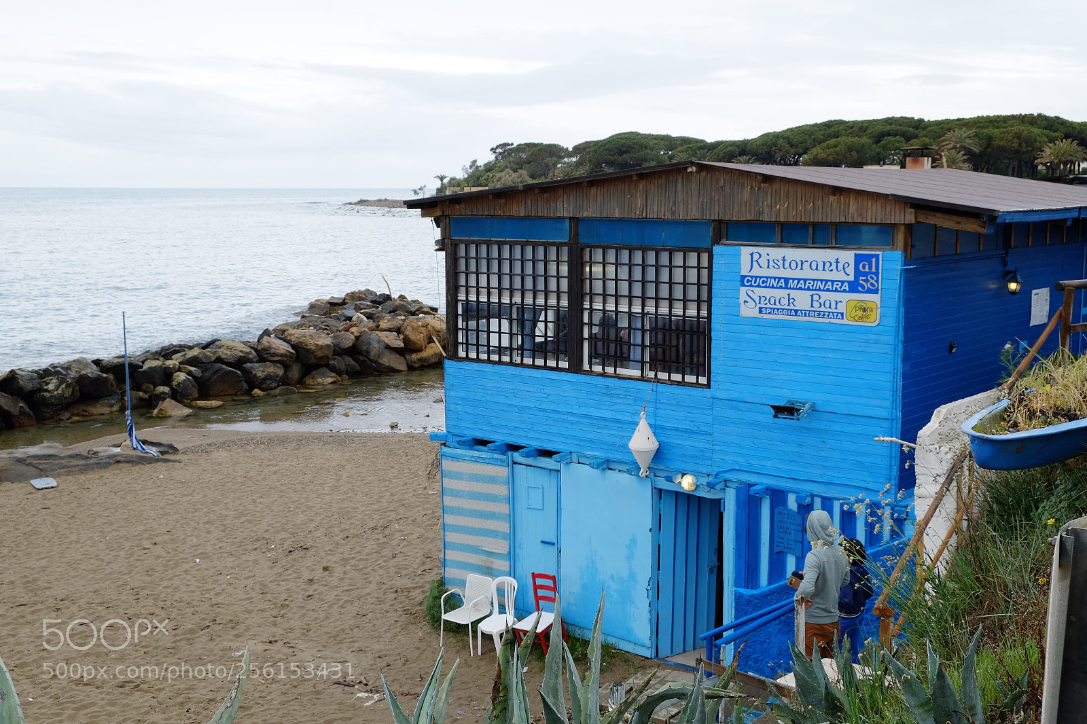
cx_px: 544
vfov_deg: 33.4
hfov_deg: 48.5
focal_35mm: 40
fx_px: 1207
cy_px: 362
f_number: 5.6
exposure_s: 1/210
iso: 400
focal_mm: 26.5
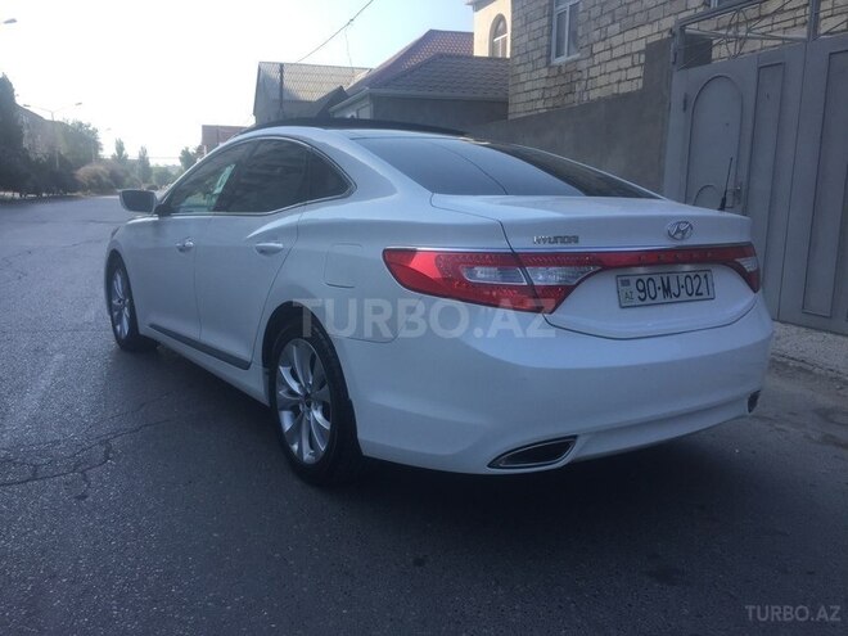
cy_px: 318
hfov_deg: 61.7
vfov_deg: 48.2
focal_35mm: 29
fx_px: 710
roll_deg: -0.2
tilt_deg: -7.2
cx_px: 424
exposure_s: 1/1068
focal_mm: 4.15
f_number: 2.2
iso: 32
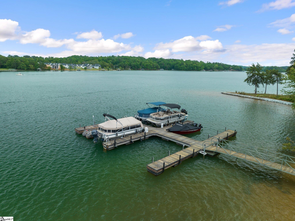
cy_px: 110
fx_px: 204
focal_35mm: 24
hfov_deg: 71.6
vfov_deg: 56.8
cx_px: 148
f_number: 4.5
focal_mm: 12.29
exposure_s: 1/100
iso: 100
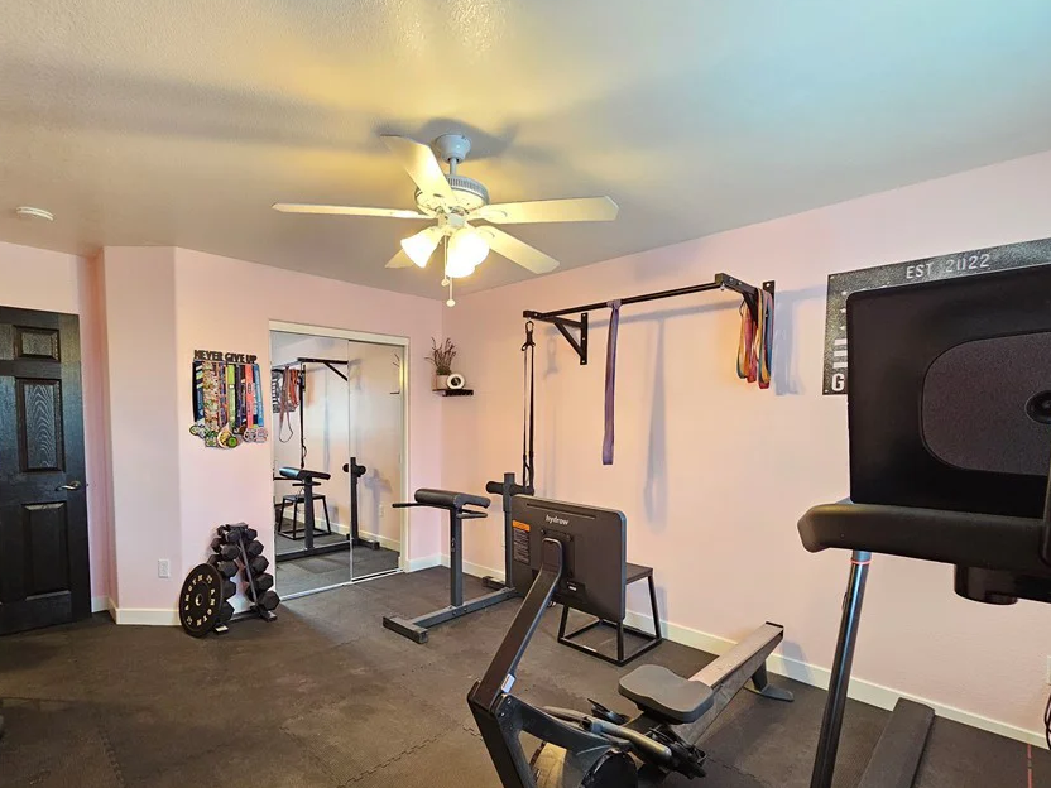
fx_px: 486
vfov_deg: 77.6
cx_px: 512
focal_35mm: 16
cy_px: 451
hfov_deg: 94.5
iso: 400
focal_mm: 2.2
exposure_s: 1/30
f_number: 2.2
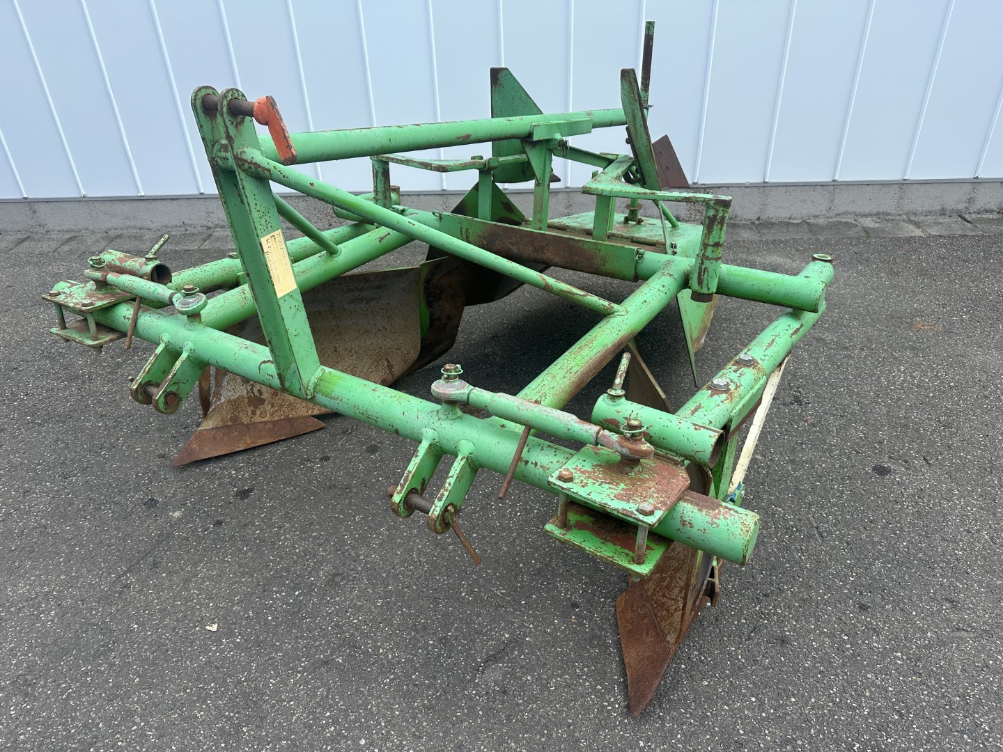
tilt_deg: -32.4
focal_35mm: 24
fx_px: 695
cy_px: 376
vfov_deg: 56.8
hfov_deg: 71.6
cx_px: 502
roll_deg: +2.4
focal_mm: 6.86
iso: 80
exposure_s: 1/1289
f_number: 1.78
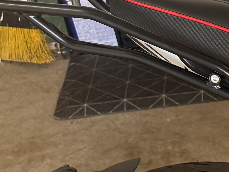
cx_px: 463
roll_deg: -0.1
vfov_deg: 13.3
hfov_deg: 14.6
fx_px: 728
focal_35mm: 110
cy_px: 161
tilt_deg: -34.7
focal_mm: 6.76
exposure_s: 1/120
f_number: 1.78
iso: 200
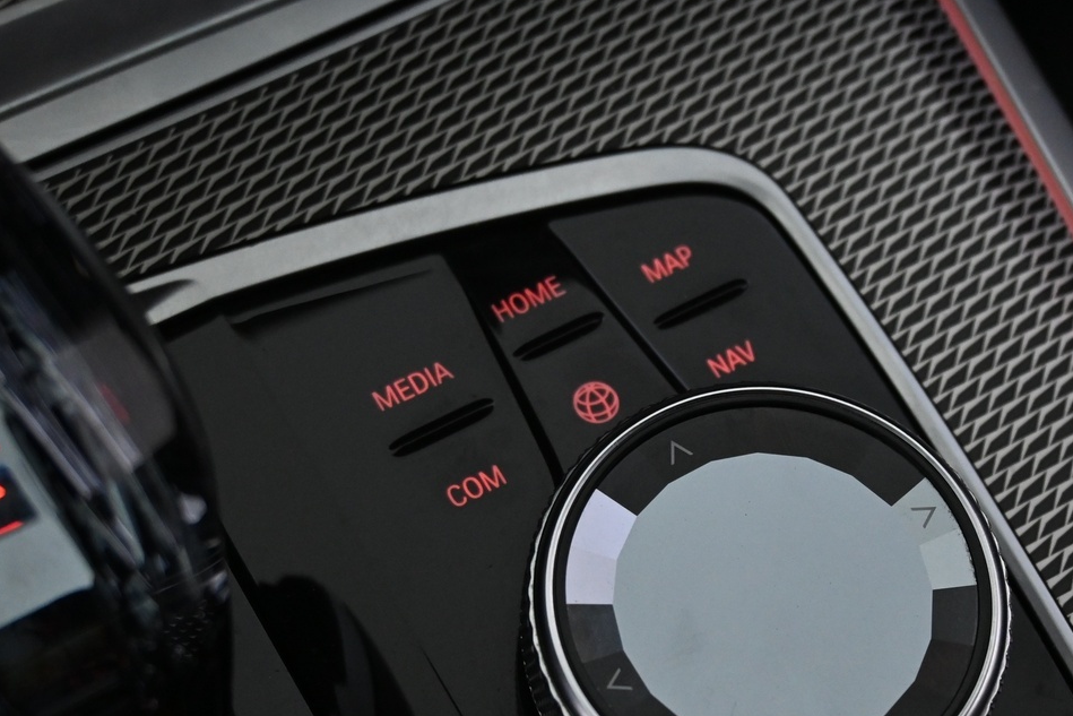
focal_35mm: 70
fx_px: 2099
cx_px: 696
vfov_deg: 19.1
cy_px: 577
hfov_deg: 28.5
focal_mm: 27.5
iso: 1800
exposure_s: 1/40
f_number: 4.5
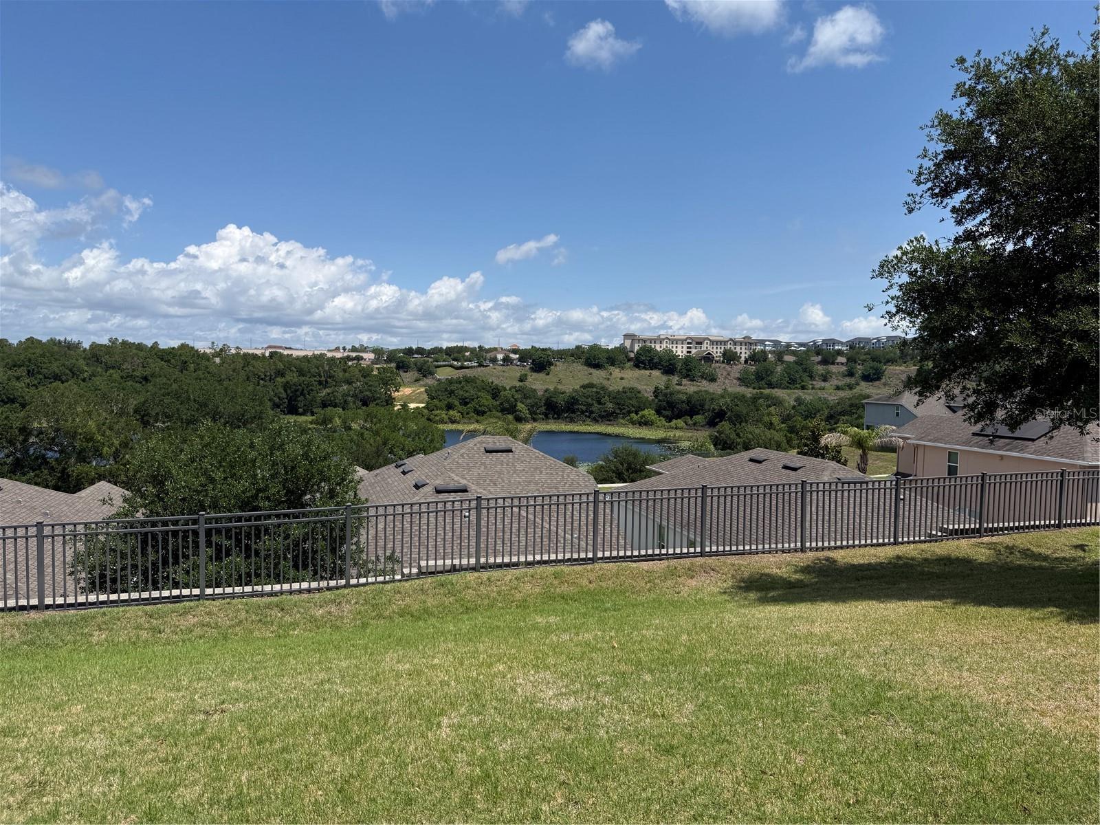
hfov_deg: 71.6
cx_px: 550
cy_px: 412
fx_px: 763
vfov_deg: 56.8
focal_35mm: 24
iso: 80
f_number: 1.78
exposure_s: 1/6711
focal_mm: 6.76
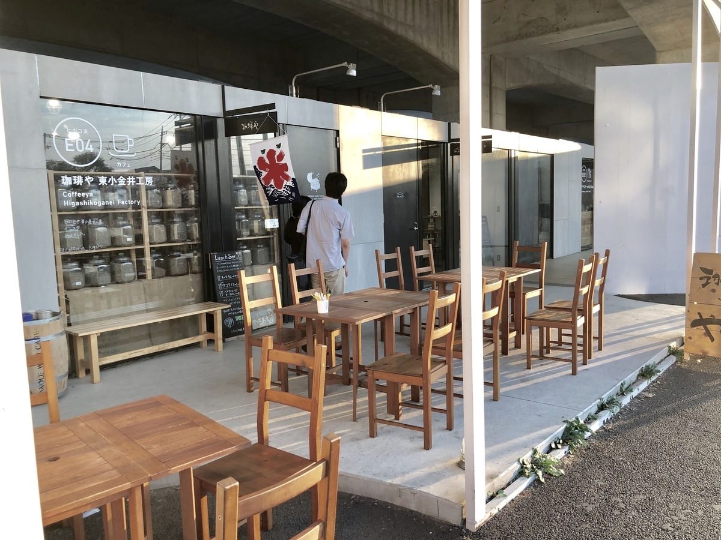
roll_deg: +1.2
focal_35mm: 28
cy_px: 270
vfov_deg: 49.7
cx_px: 360
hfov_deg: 63.4
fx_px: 583
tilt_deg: -7.0
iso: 20
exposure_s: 1/106
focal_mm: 3.99
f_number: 1.8
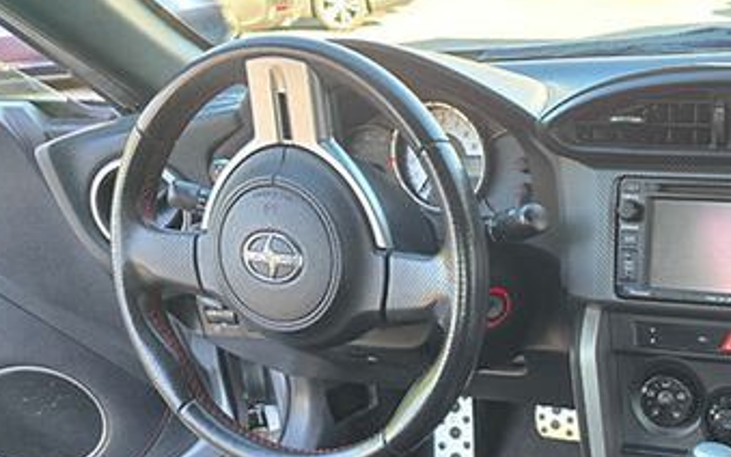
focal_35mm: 46
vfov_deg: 26.2
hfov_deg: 40.1
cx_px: 662
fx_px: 917
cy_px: 483
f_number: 1.7
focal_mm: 6.3
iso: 160
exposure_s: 1/120
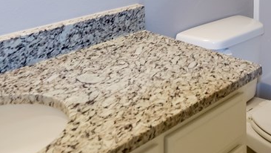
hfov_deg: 35.8
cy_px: -82
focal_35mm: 56
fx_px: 402
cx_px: 224
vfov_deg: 18.7
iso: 400
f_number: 3.8
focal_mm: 12
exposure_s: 1/125
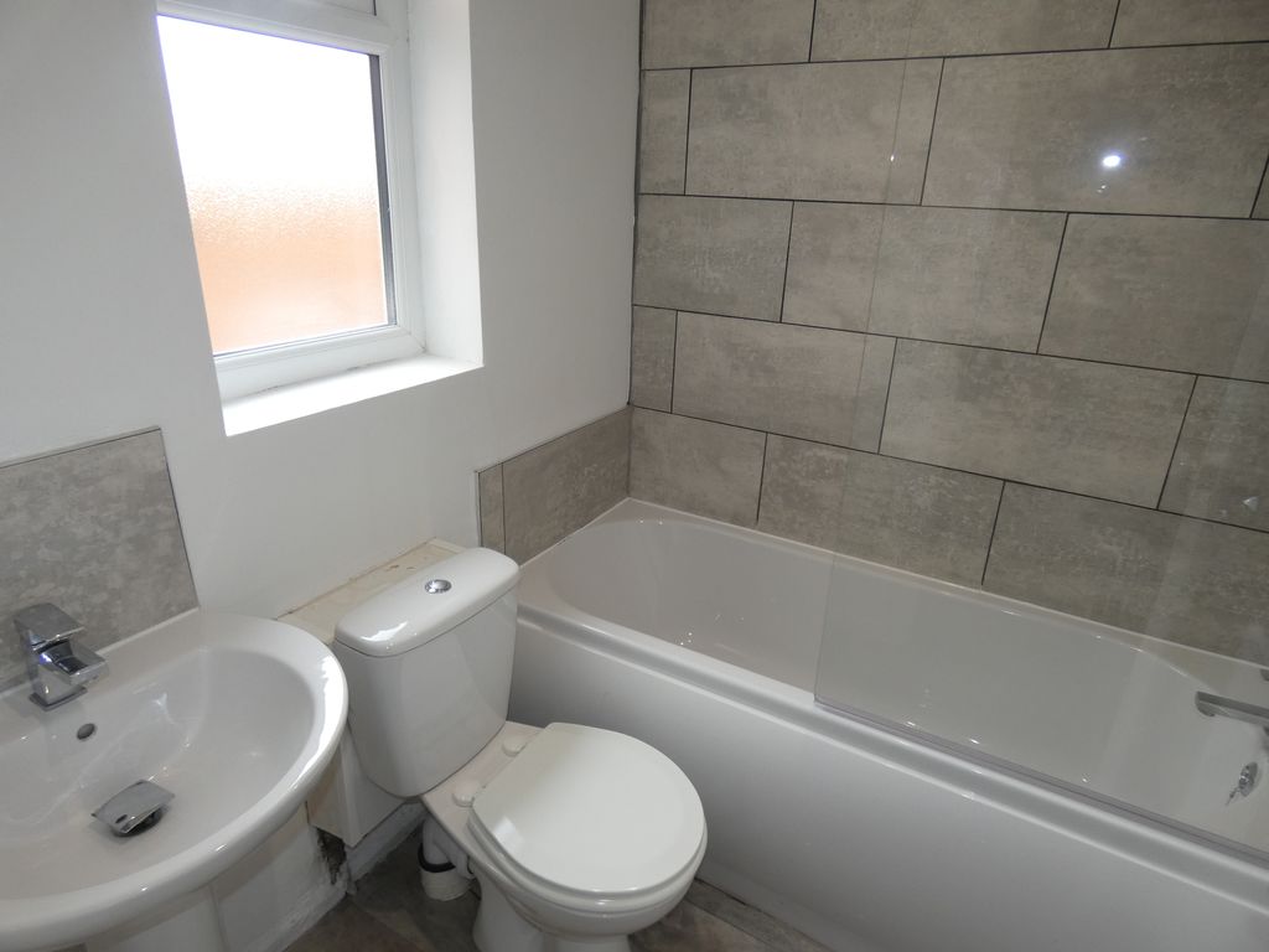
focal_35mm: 20
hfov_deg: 81.7
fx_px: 733
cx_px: 634
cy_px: 476
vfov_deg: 66.0
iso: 125
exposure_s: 1/60
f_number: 2.8
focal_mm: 3.6
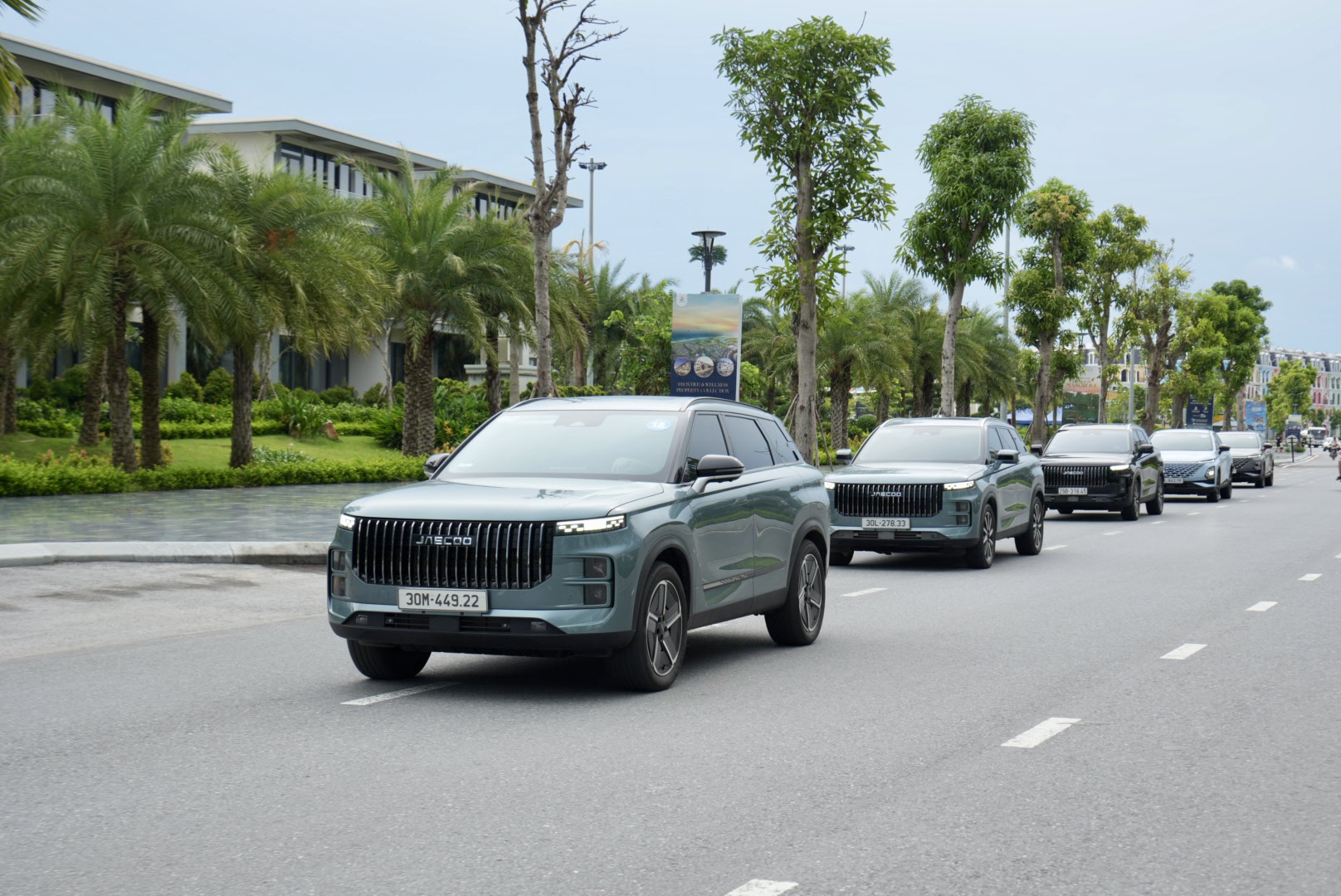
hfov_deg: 37.8
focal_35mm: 52
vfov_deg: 25.8
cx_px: 670
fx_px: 1957
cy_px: 448
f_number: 5
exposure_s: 1/200
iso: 125
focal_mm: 35
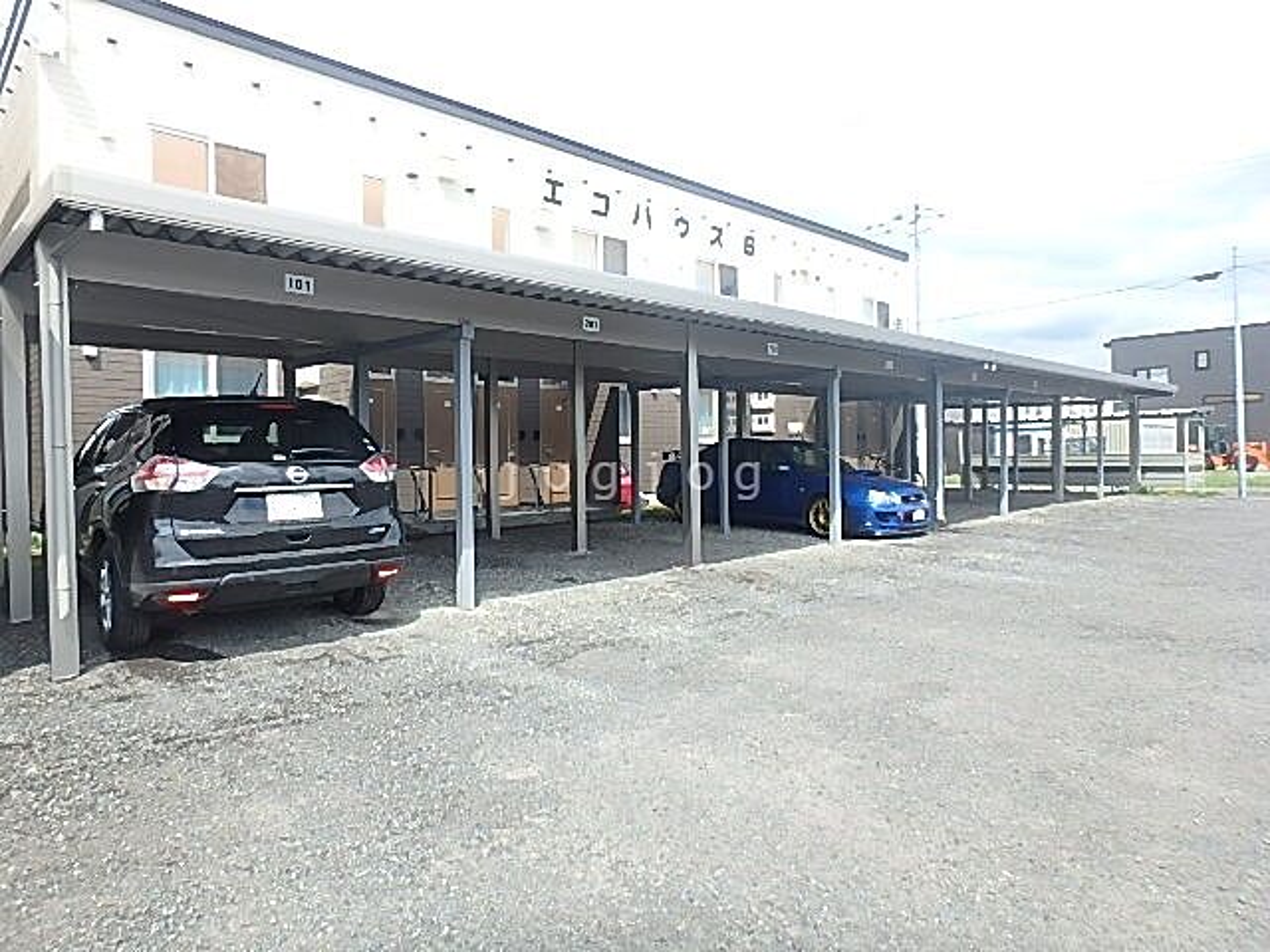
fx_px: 770
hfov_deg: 79.0
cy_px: 476
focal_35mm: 21
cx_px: 635
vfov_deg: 63.4
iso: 125
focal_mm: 3.7
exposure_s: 1/500
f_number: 3.5
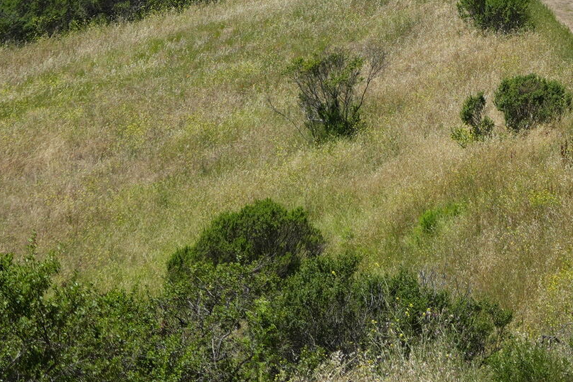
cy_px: -491
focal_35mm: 268
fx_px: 4265
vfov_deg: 5.0
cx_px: 618
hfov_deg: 7.6
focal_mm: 50
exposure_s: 1/1250
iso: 200
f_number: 4.5
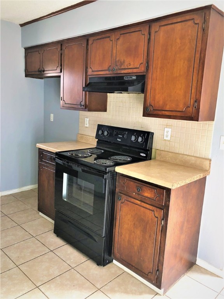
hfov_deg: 49.7
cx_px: 112
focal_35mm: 28
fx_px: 242
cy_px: 150
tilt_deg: -11.1
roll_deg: -3.2
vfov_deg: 63.4
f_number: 1.8
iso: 40
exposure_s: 1/15
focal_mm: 3.99
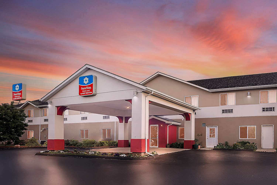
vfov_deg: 73.7
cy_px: 92
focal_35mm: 16
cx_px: 138
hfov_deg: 96.7
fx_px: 123
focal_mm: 16
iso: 100
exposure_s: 1/8
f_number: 7.1
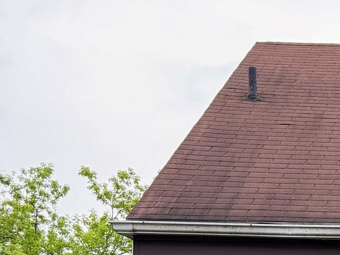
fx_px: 864
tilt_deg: +1.7
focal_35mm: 88
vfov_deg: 15.3
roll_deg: -0.5
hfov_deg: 19.6
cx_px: 498
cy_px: 405
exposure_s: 1/831
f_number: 1.78
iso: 100
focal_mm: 6.76
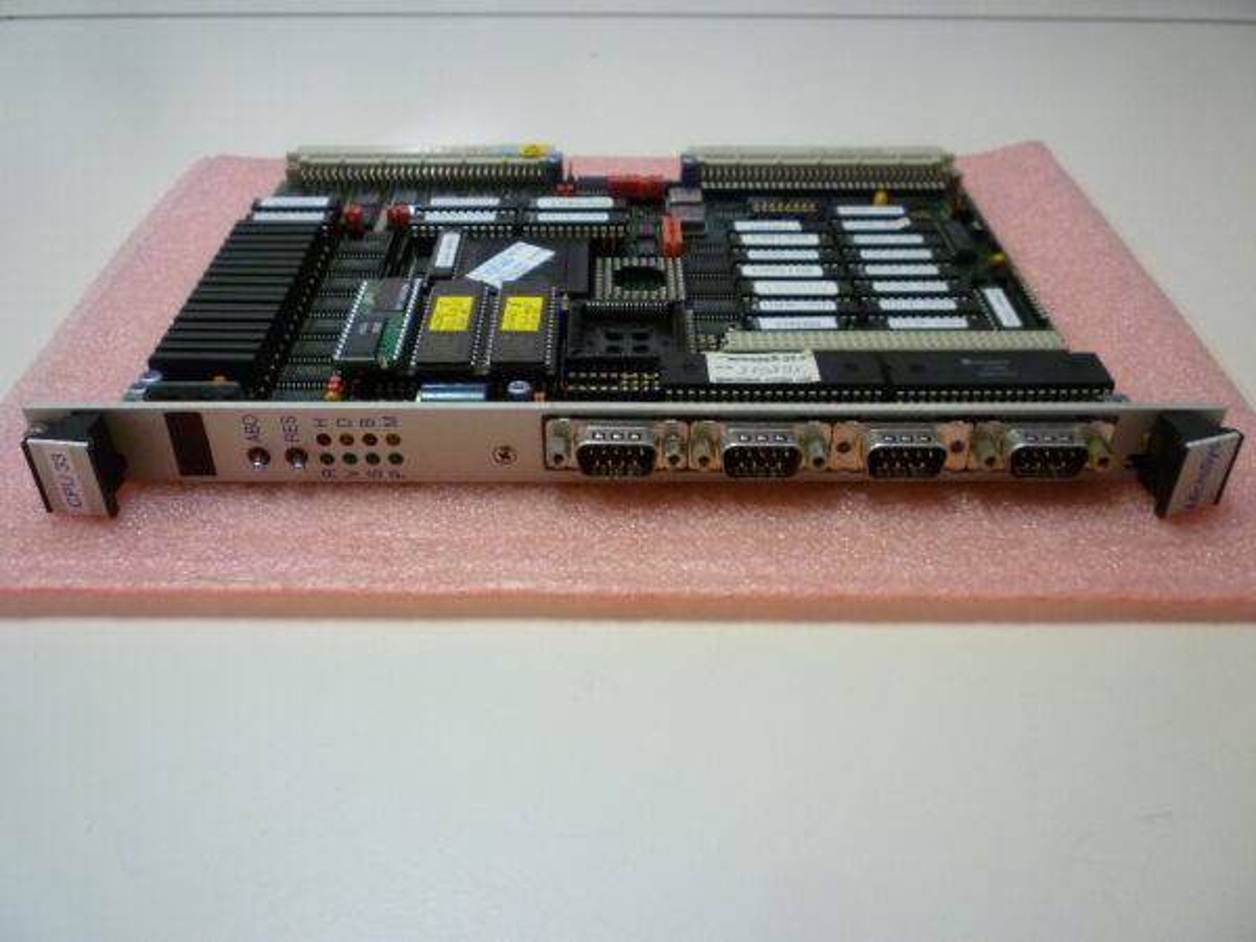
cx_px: 628
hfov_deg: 61.7
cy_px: 471
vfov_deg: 48.2
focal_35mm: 29
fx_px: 1052
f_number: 3.3
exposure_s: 1/30
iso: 400
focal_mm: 5.2
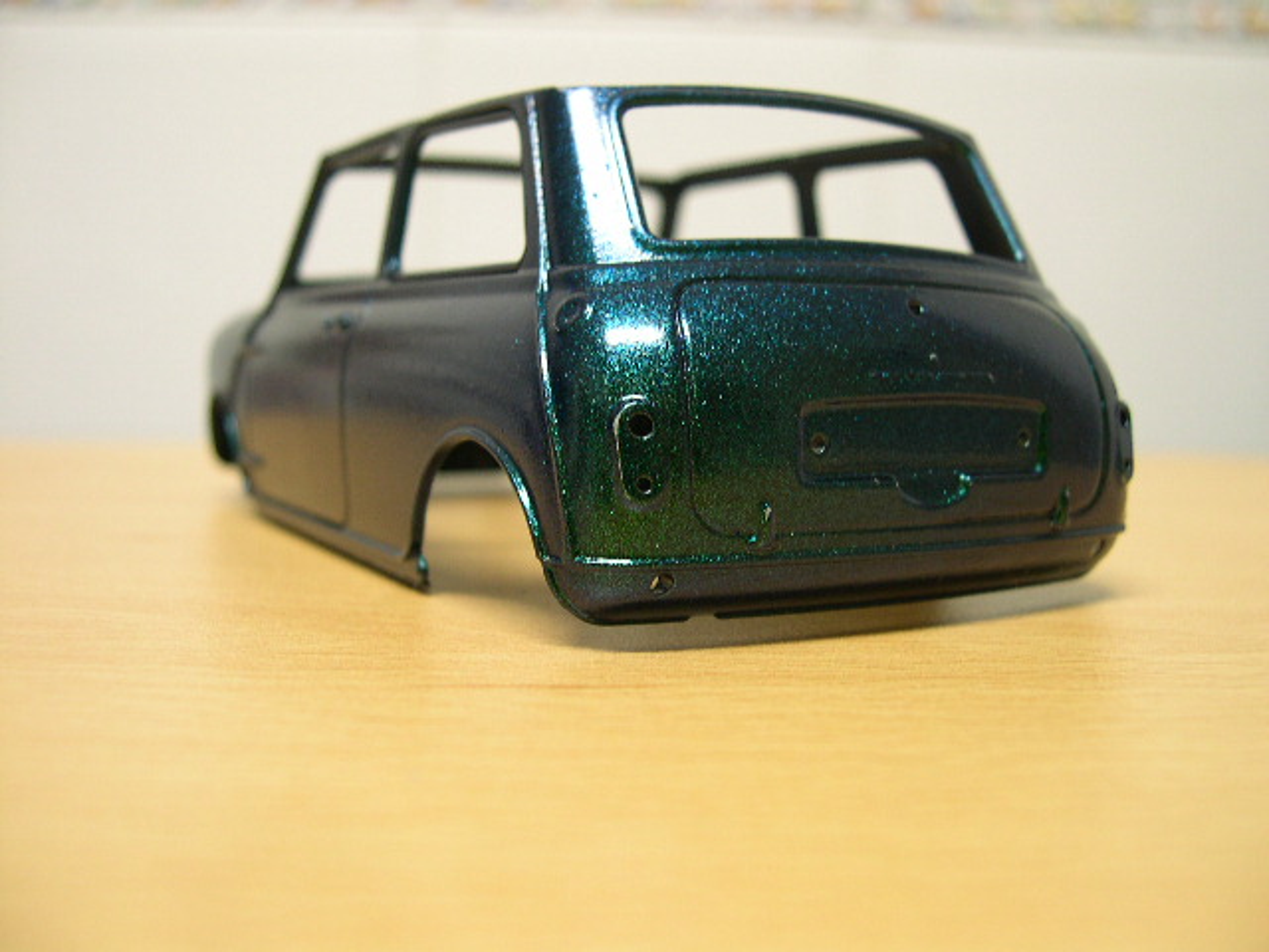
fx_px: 1393
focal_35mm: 38
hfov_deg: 49.0
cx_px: 634
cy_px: 476
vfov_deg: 37.7
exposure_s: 1/3.7
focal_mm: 8
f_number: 2.8
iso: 100
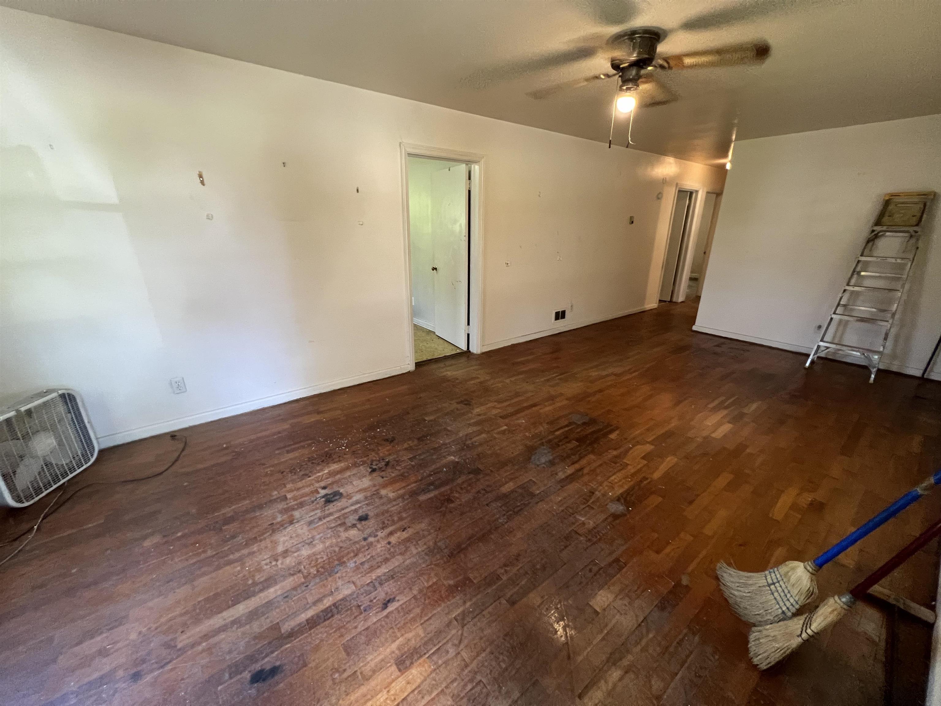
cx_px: 470
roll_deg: -1.0
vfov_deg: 89.9
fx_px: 353
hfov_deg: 106.2
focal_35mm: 13
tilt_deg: -19.5
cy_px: 353
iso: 400
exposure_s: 1/60
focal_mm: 1.57
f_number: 1.8
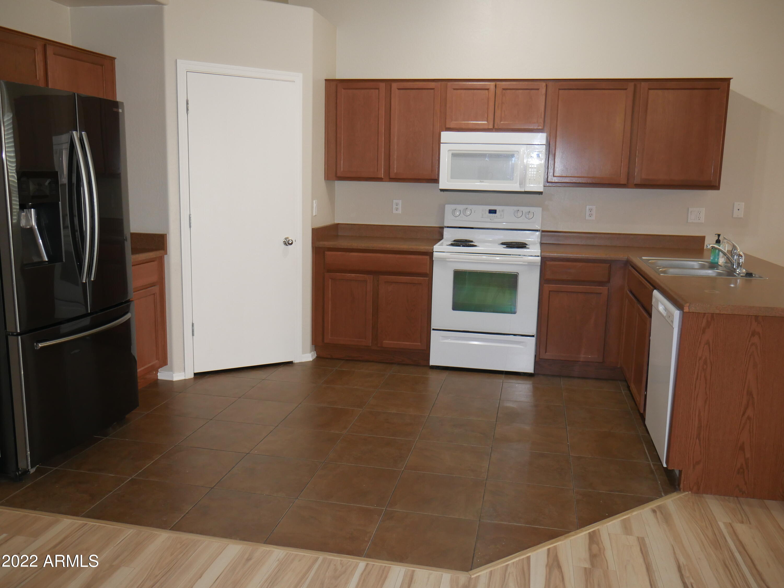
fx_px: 680
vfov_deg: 46.8
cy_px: 294
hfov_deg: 59.9
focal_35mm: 30
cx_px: 392
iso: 800
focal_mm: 15
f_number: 3.6
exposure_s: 1/60
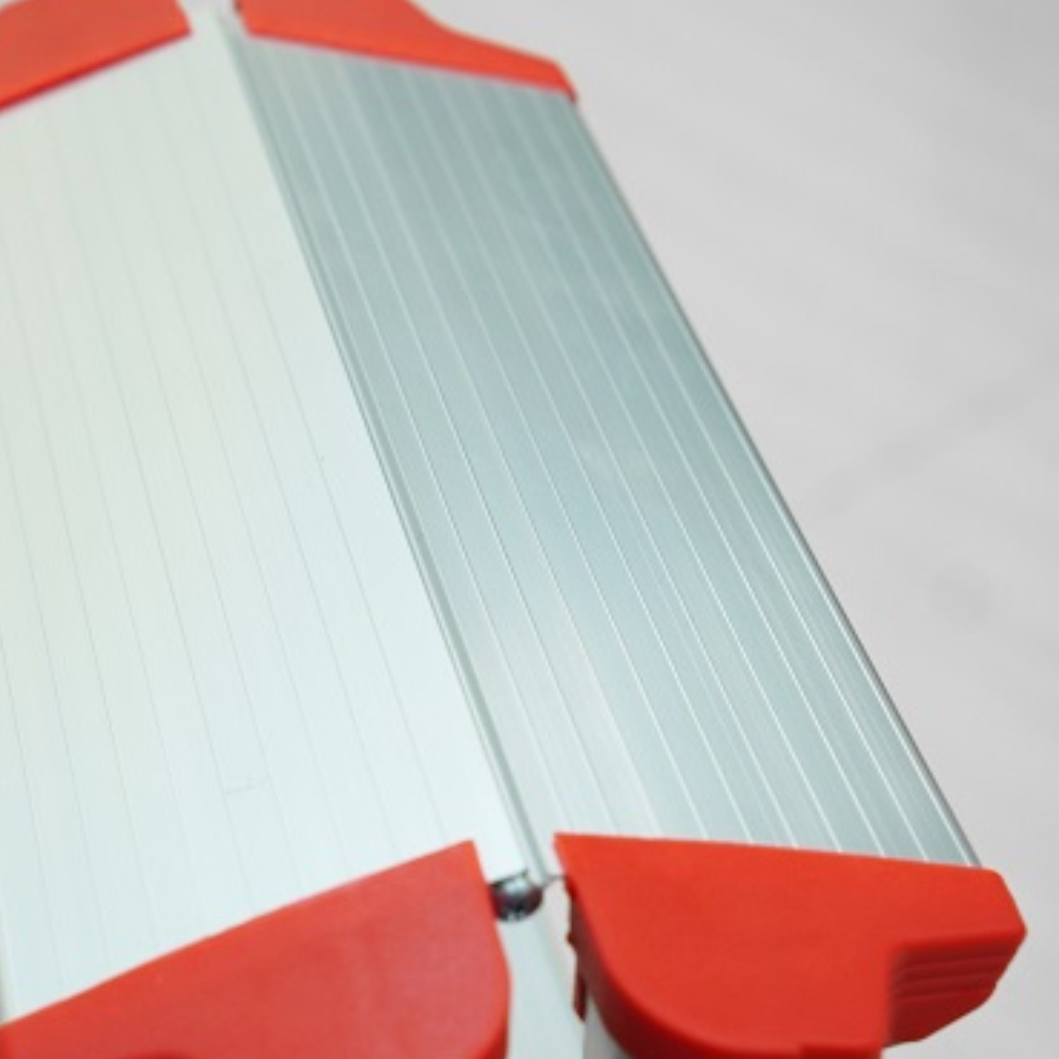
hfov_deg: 20.8
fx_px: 2873
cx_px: 382
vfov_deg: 20.9
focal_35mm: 83
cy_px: 542
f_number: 4
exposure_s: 1/100
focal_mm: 40
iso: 800
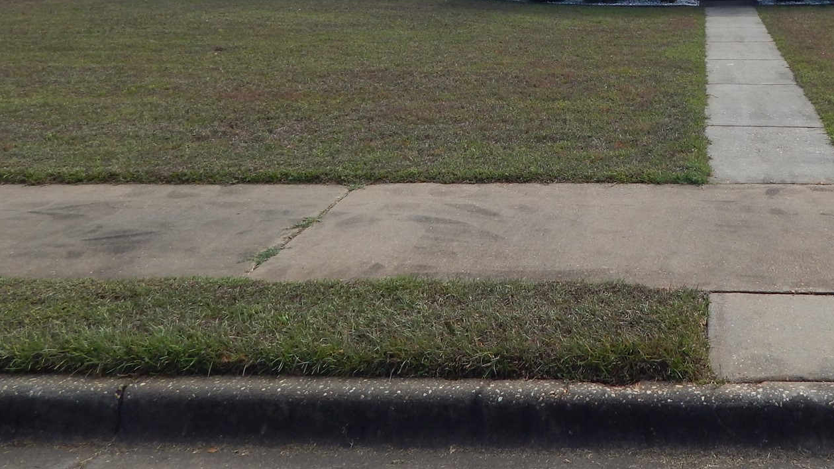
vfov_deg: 28.3
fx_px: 862
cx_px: 656
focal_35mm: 39
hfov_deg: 48.9
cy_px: -13
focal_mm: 4
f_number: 6
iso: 125
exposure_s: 1/500
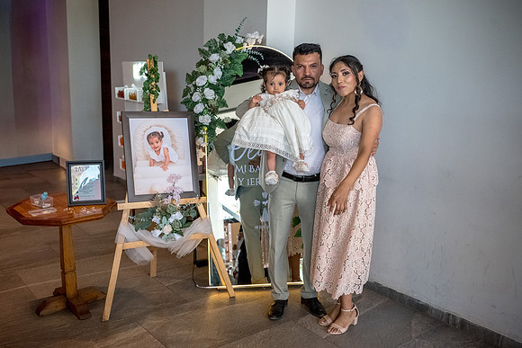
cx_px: 261
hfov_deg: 54.4
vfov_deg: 37.9
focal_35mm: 35
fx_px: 508
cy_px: 174
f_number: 3.2
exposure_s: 1/800
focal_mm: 35
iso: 2000
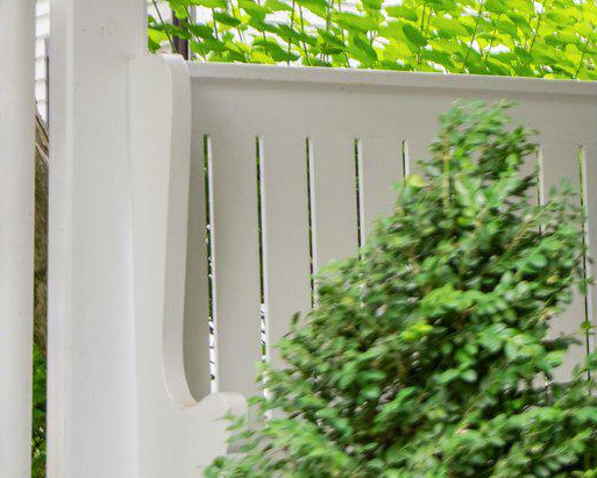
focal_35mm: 131
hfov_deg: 12.9
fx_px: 2316
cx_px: 1159
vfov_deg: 11.8
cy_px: 301
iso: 320
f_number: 3.5
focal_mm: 35
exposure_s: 1/160
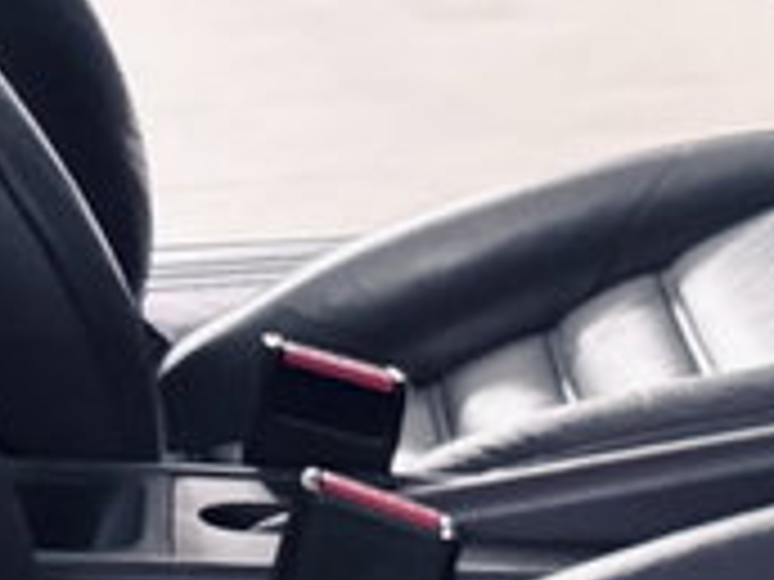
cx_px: 1634
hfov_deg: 14.6
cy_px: 1259
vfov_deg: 11.9
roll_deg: -4.6
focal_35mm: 107
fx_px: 2392
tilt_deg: -34.5
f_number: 1.78
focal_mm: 6.76
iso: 1000
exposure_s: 1/33
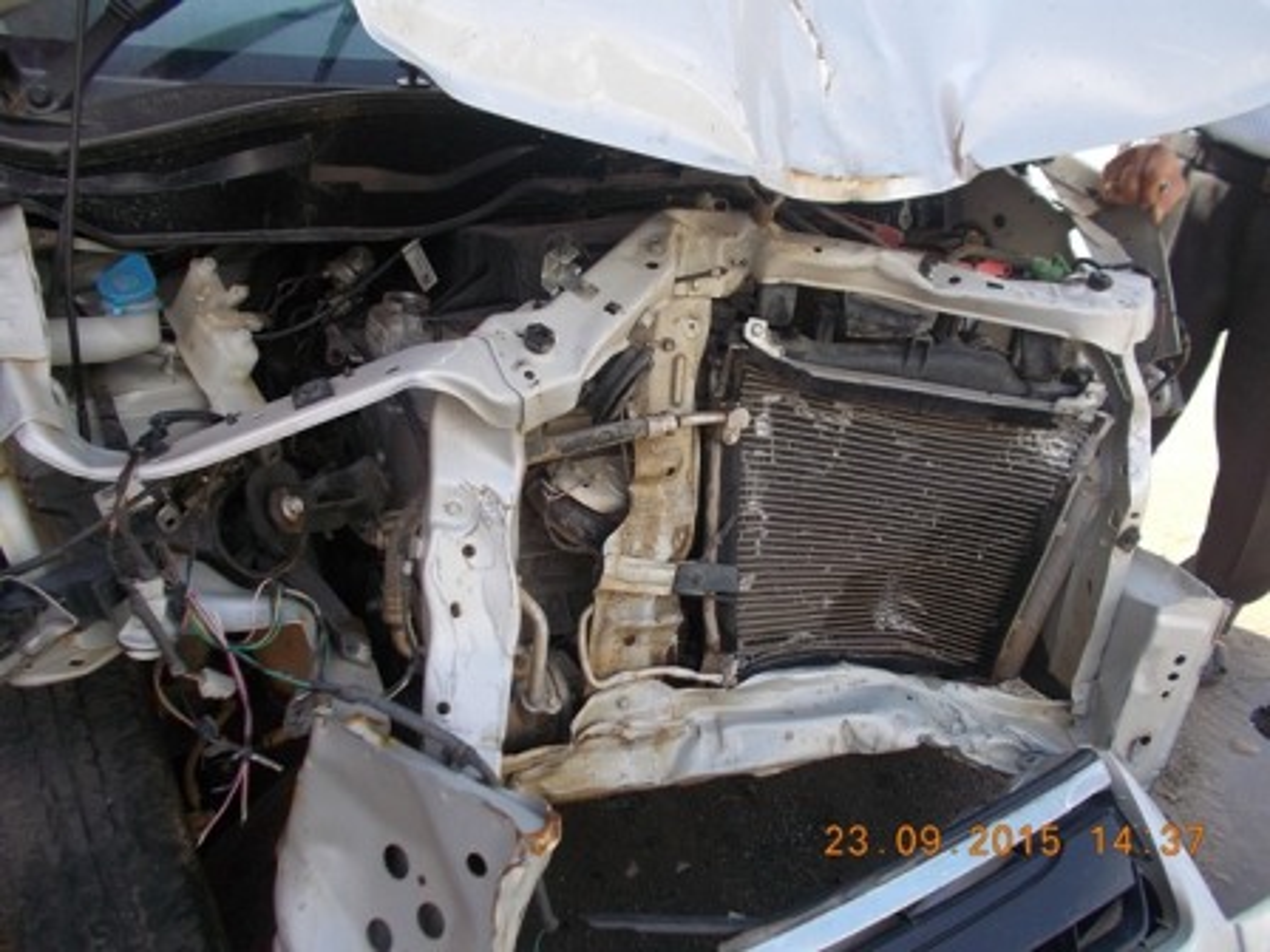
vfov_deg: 53.1
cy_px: 476
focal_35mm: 26
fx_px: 954
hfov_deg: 67.3
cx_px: 635
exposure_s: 1/125
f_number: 3.2
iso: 80
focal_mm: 4.6
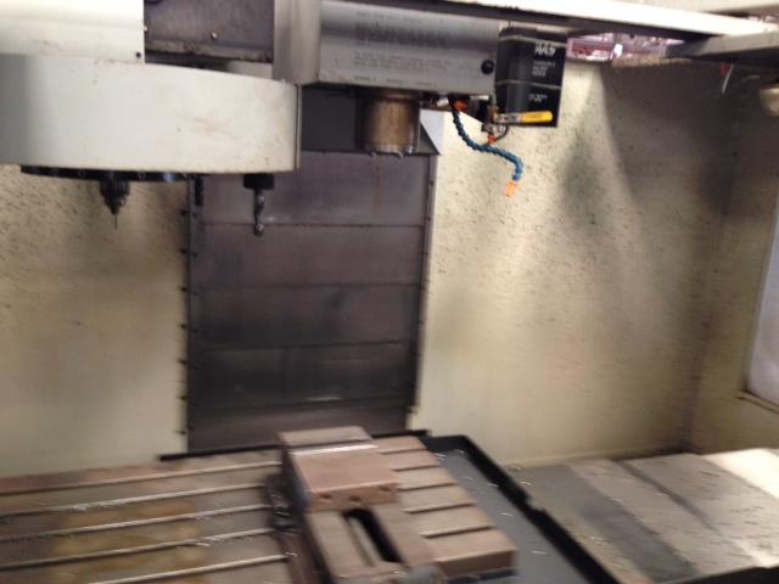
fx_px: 743
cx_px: 390
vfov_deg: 42.9
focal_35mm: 33
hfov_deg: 55.4
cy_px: 292
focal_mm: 4.12
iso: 160
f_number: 2.4
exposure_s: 1/20
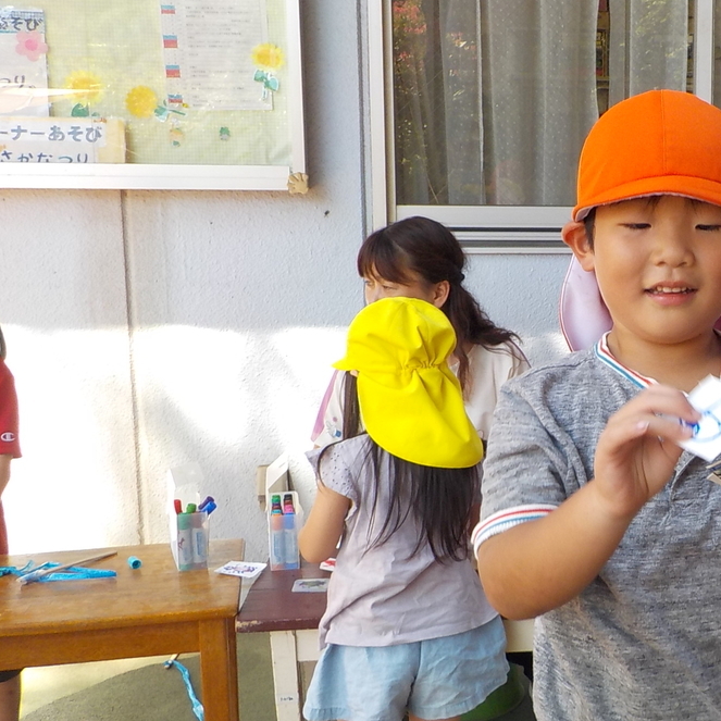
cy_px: 364
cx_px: 644
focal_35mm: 48
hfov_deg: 33.6
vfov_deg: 35.4
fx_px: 1131
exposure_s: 1/125
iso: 125
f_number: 3.3
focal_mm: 4.1
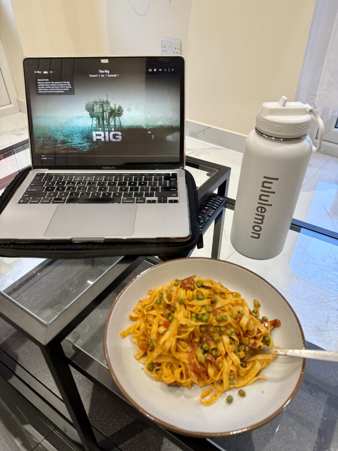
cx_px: 169
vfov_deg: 71.6
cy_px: 226
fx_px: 312
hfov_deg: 56.8
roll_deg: +1.1
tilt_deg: -38.6
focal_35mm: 24
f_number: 1.78
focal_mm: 6.76
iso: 160
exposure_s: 1/100
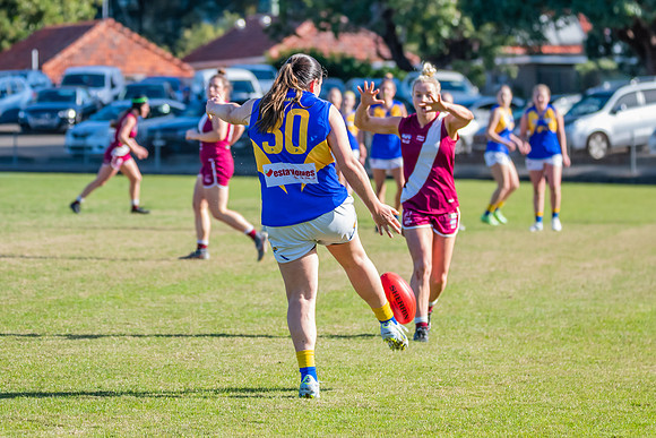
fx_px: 4822
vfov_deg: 5.2
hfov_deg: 7.8
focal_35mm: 265
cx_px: 348
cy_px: 170
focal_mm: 180
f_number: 6.3
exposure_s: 1/1600
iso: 800
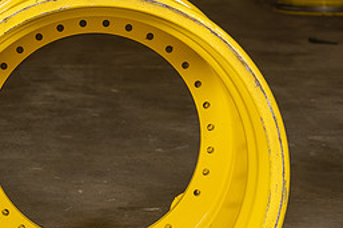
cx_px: 65
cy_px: 173
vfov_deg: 8.2
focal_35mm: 167
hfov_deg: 12.3
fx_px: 1590
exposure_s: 1/80
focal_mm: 74
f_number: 5.6
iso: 800
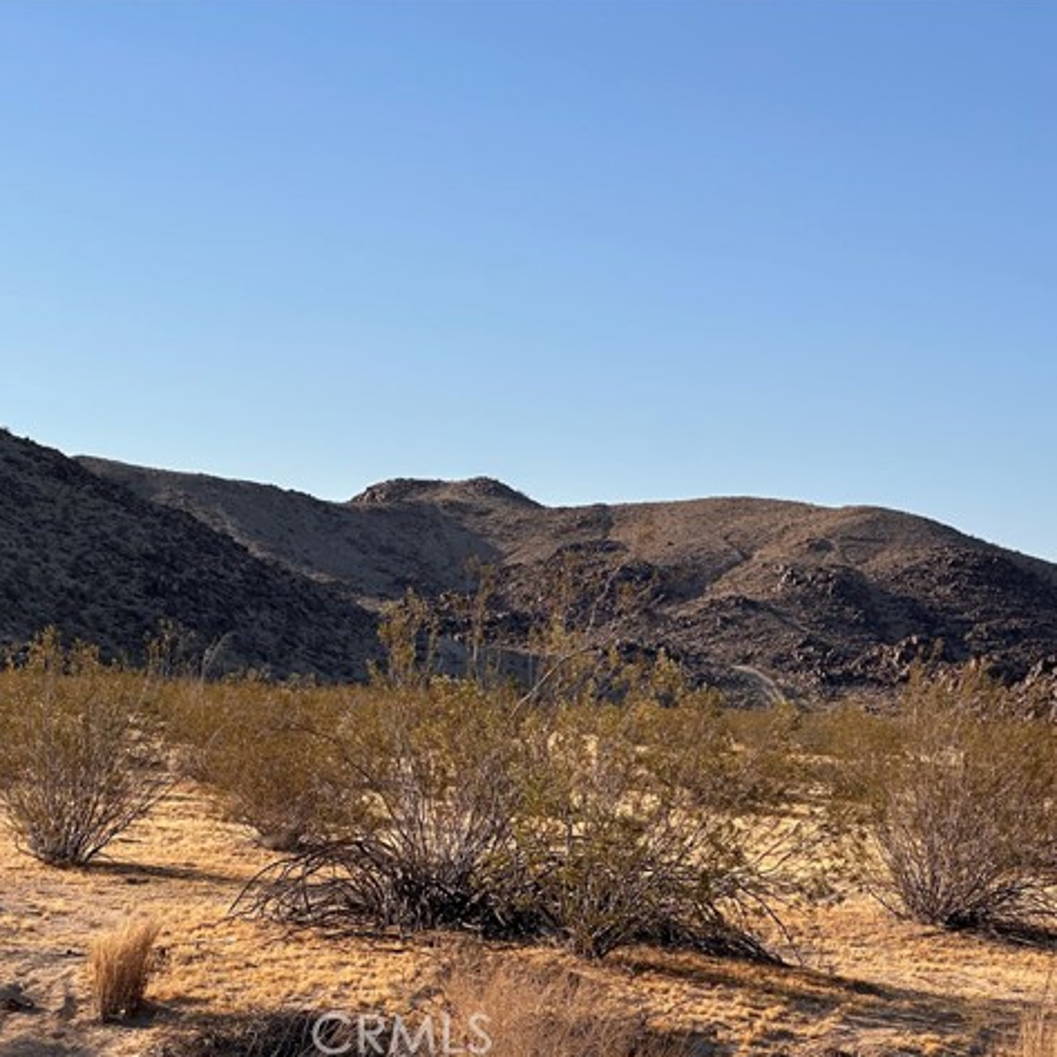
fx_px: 3178
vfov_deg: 18.9
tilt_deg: +2.4
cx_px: 485
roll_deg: -2.2
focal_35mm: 92
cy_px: 530
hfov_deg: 18.9
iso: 32
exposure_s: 1/935
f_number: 2.8
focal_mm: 9
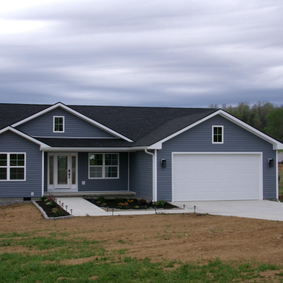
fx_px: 527
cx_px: 140
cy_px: 142
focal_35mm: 57
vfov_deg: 30.0
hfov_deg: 30.0
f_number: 4.2
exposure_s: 1/400
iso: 100
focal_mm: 8.5
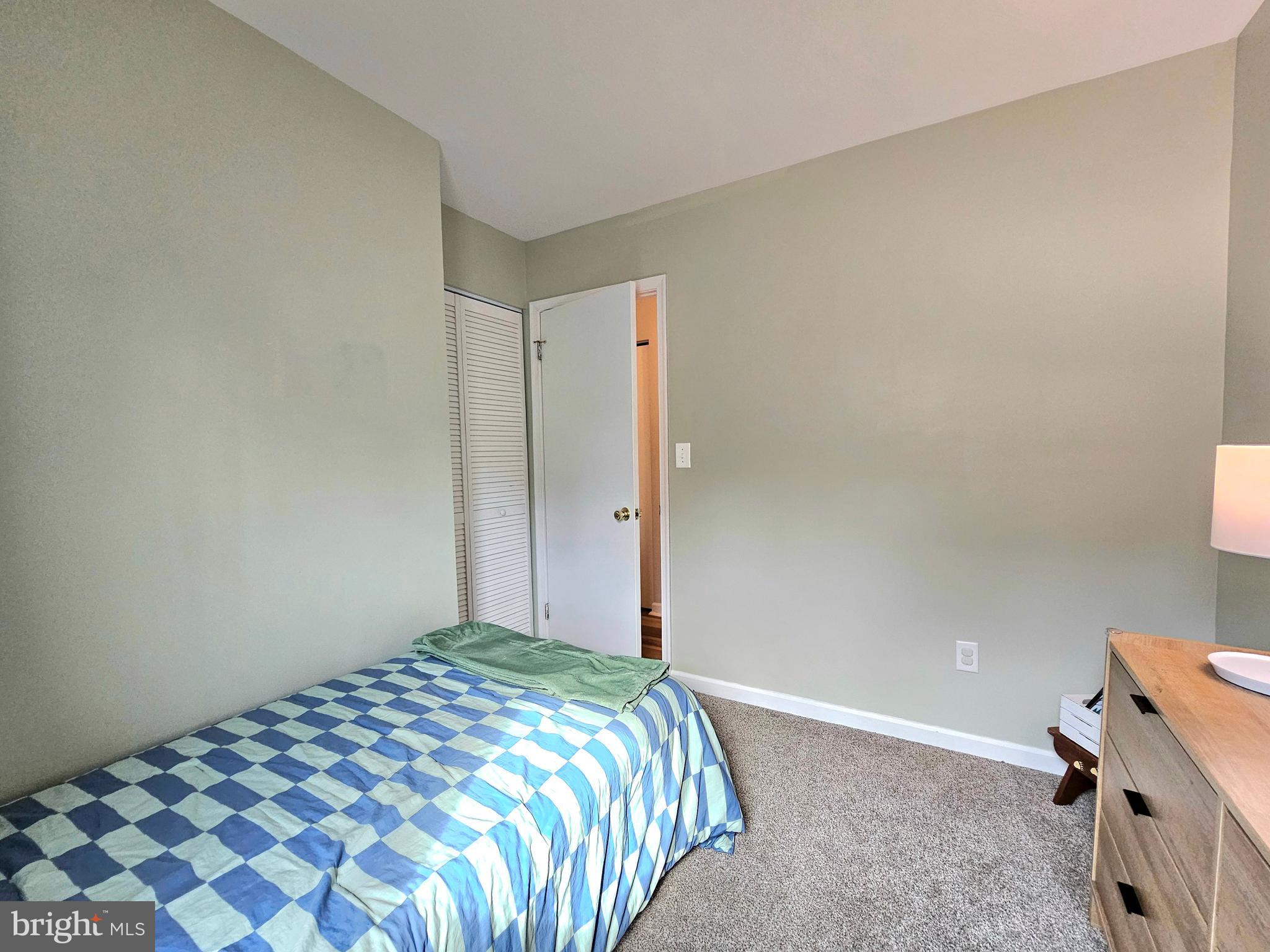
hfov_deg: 106.2
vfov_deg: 89.9
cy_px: 476
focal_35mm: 13
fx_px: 477
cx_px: 635
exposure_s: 1/101
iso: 250
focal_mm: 2.2
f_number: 2.2
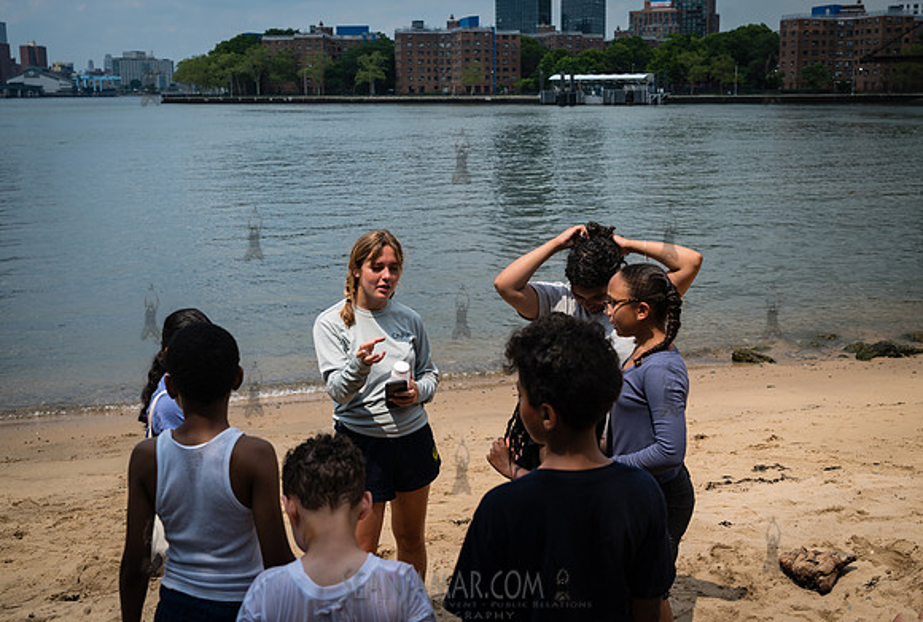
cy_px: 278
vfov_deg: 32.6
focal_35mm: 41
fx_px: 1063
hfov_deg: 46.9
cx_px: 508
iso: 160
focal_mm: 37
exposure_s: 1/1000
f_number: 5
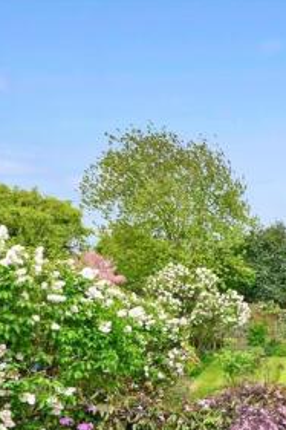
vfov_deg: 51.8
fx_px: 418
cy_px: 328
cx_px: 317
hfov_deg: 33.0
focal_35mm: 35
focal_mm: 10
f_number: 11
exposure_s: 1/25
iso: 200
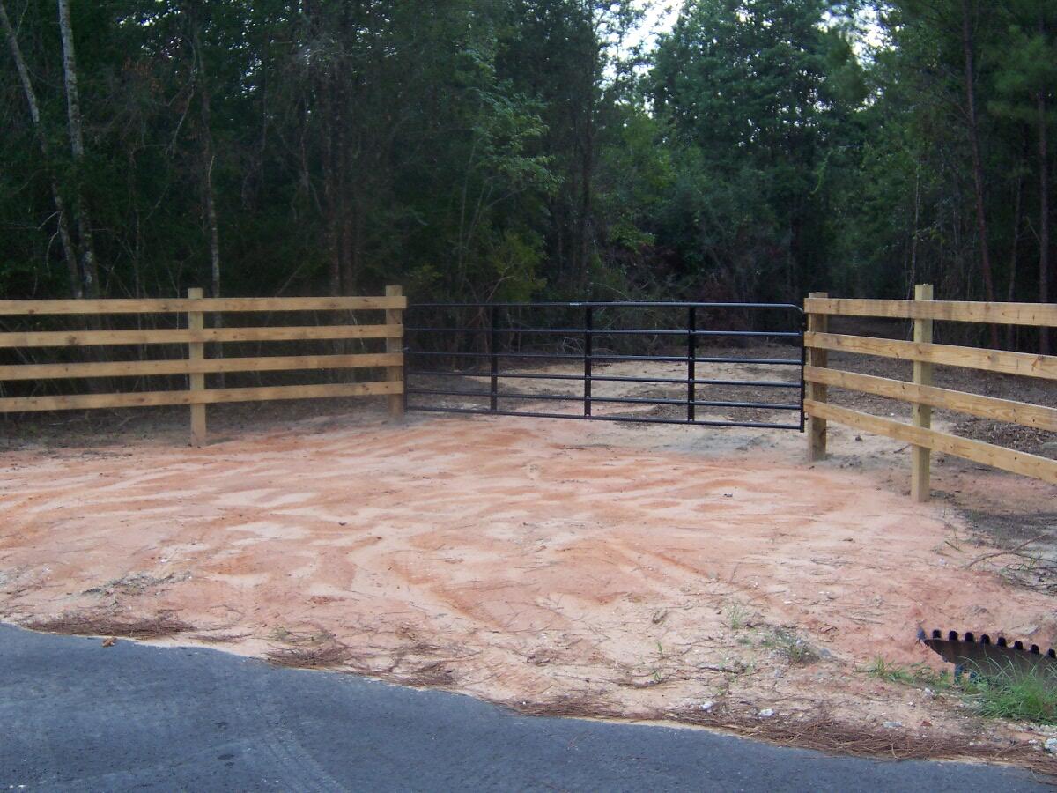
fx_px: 1221
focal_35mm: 40
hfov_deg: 46.8
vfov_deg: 36.0
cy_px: 396
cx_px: 528
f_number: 3.4
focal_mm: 6.7
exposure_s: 1/90
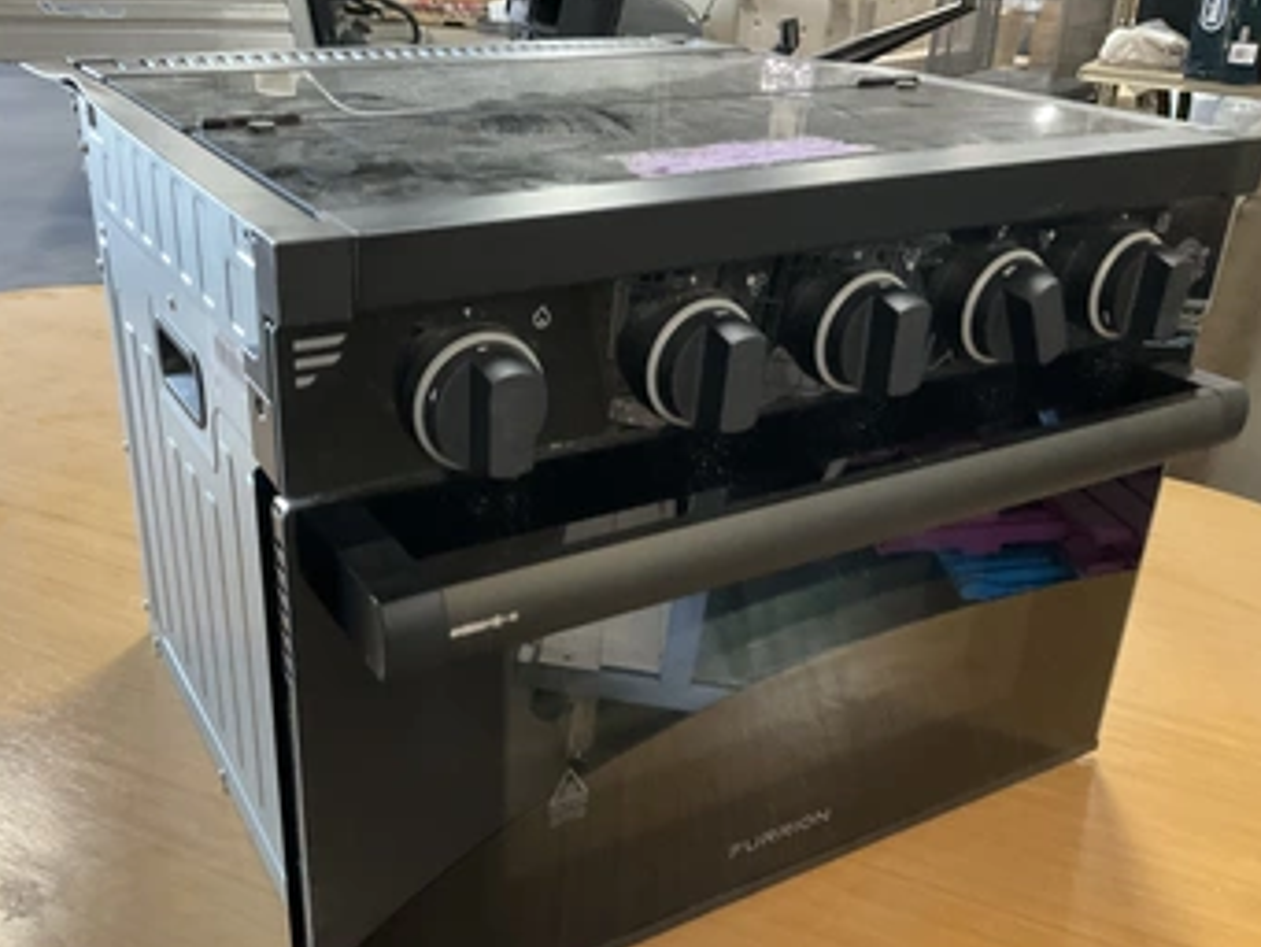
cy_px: 485
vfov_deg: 41.8
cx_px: 540
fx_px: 1239
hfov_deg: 53.7
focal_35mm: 34
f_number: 1.8
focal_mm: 3
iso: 250
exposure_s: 1/40
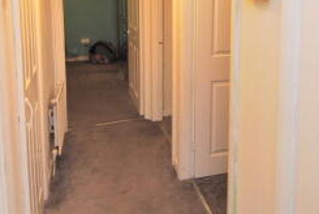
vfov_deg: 38.3
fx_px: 284
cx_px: 209
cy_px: 20
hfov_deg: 57.5
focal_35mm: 32
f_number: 4.5
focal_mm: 8
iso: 360
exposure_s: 1/30
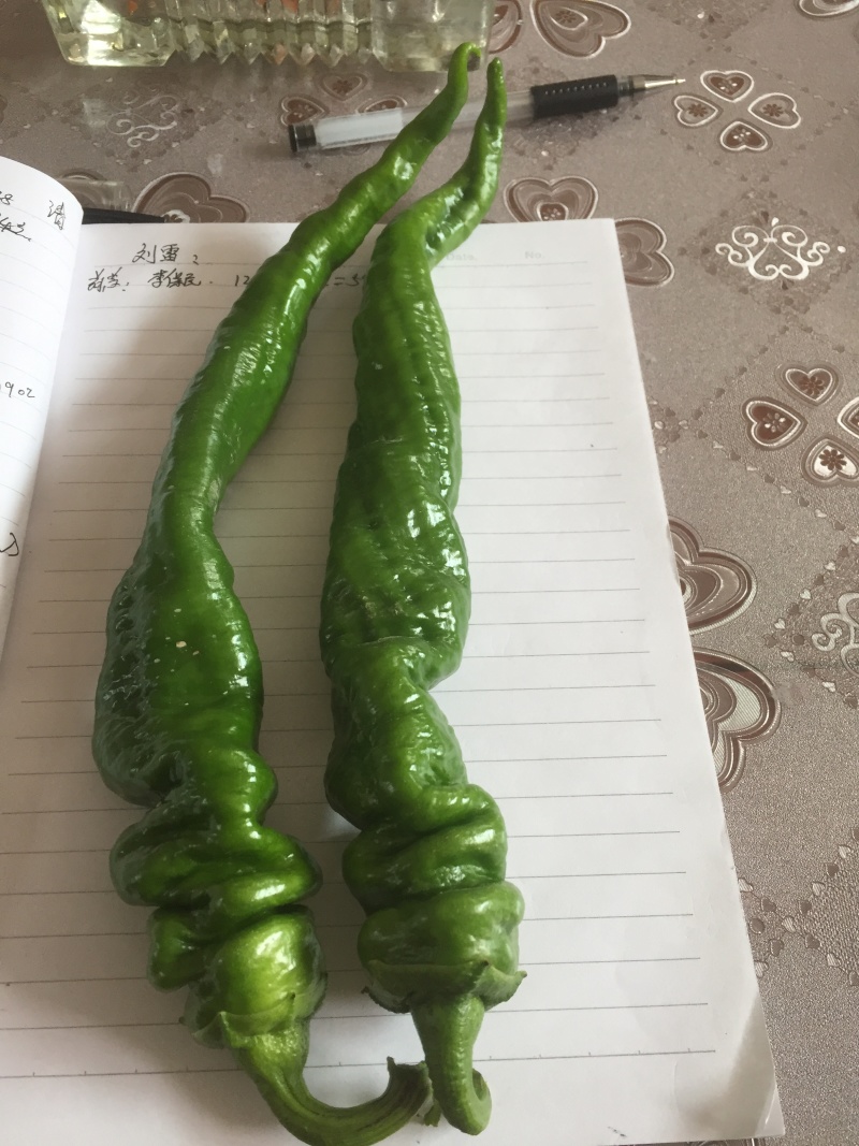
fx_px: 960
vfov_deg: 61.7
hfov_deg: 48.2
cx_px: 430
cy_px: 573
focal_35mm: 29
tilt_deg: -59.8
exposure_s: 1/33
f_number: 2.2
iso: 40
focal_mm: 4.15
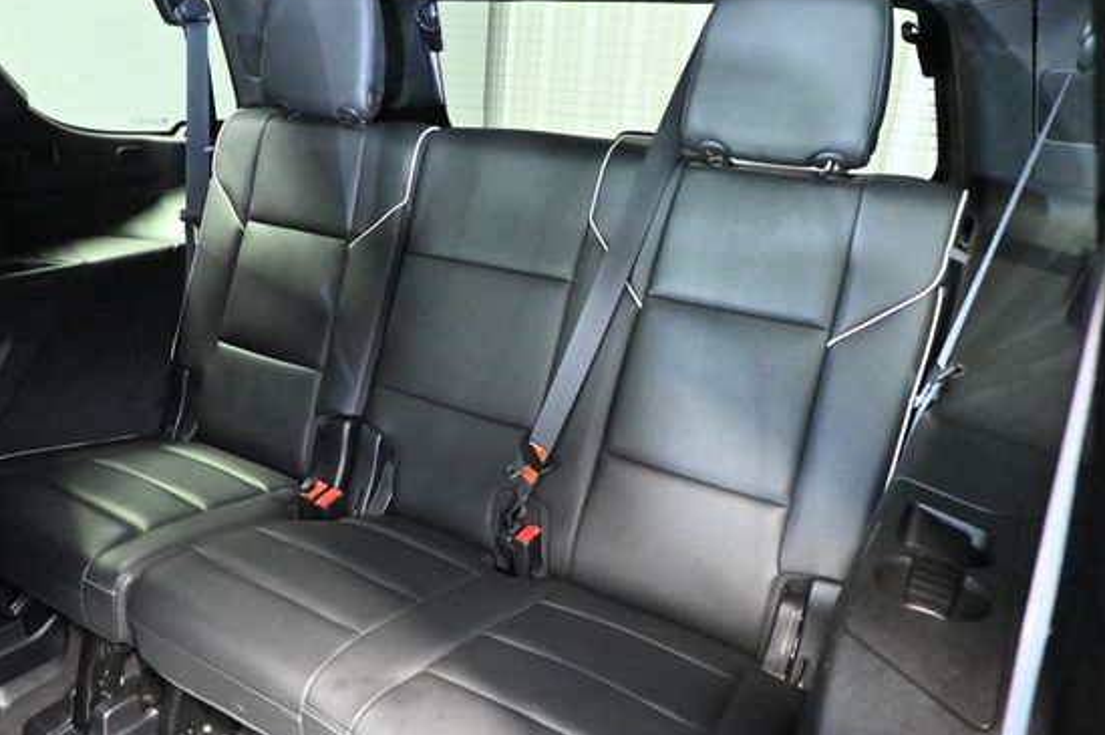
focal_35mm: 28
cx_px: 481
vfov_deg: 46.3
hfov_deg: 65.3
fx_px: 859
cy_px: 375
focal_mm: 16
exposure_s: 1/6
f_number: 3.5
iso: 12800
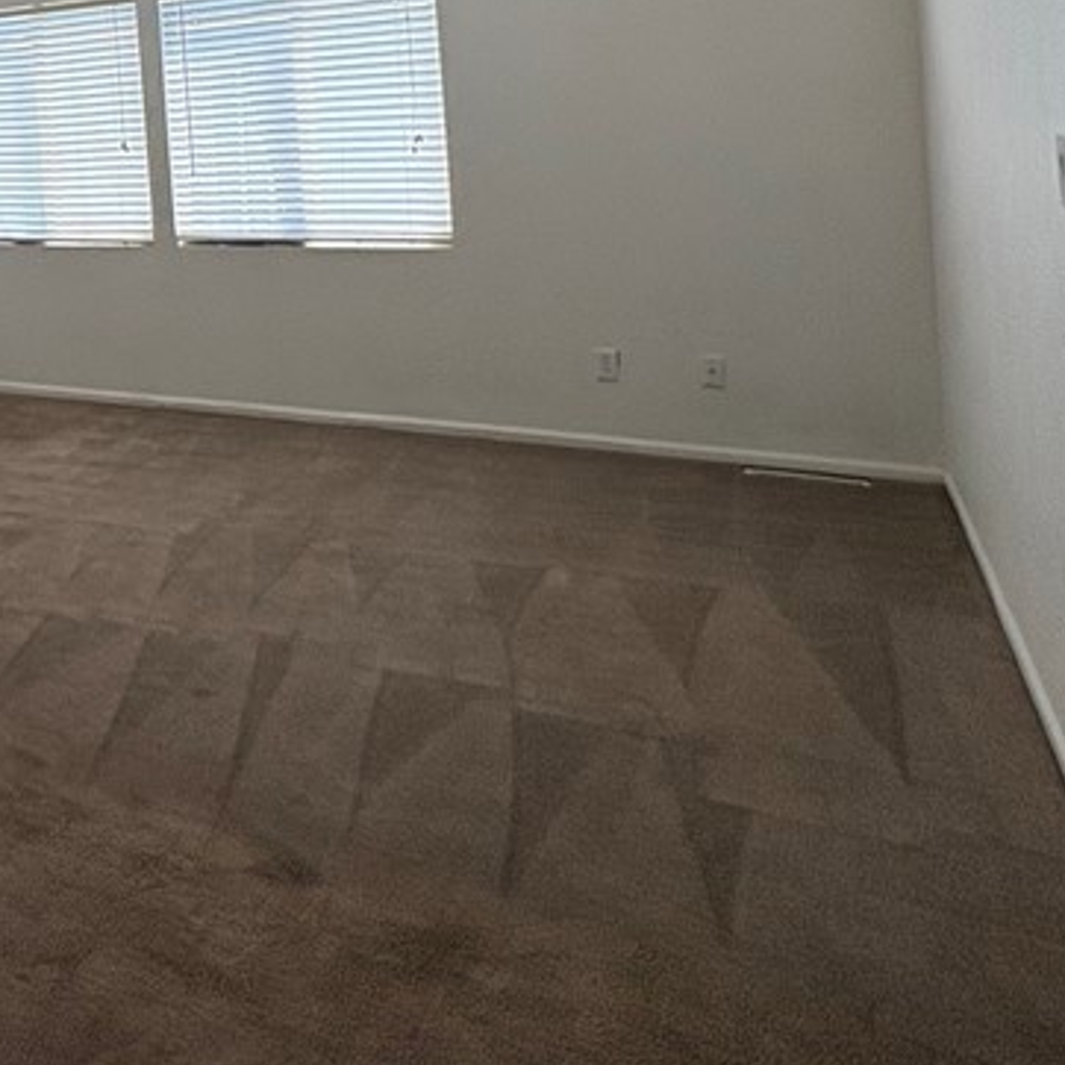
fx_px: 1218
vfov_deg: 43.5
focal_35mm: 35
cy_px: 124
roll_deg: +4.2
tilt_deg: +0.2
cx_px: -188
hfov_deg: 37.0
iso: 100
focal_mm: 2.22
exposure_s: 1/120
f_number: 2.2
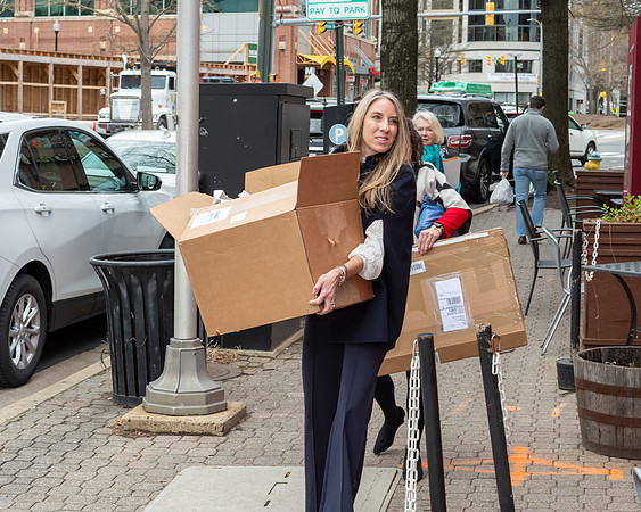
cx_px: 307
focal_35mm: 80
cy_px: 242
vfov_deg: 19.1
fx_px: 1523
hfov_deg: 23.8
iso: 400
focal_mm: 45
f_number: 8
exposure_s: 1/250
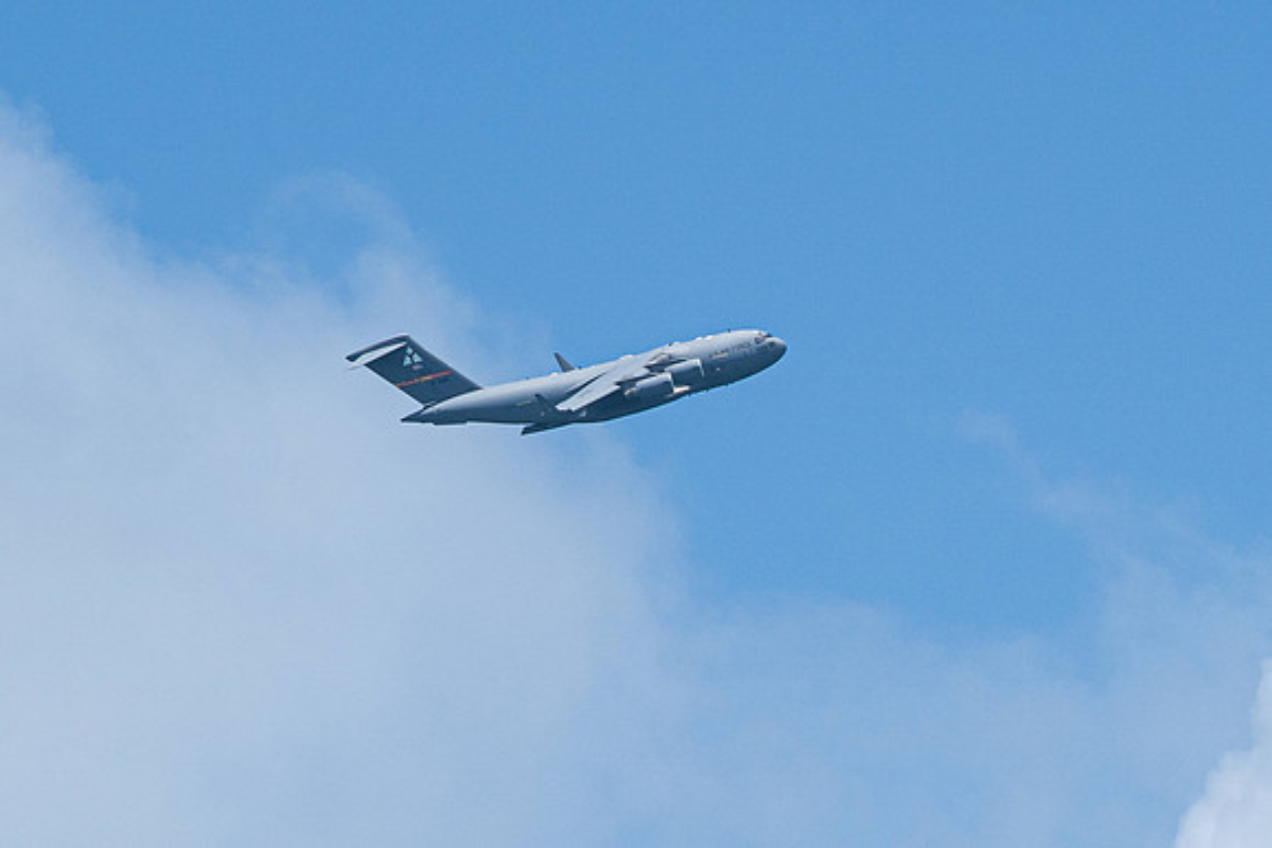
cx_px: 663
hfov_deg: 4.0
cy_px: 444
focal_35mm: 518
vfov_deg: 2.7
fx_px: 18322
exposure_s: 1/1250
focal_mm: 218
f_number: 10
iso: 640
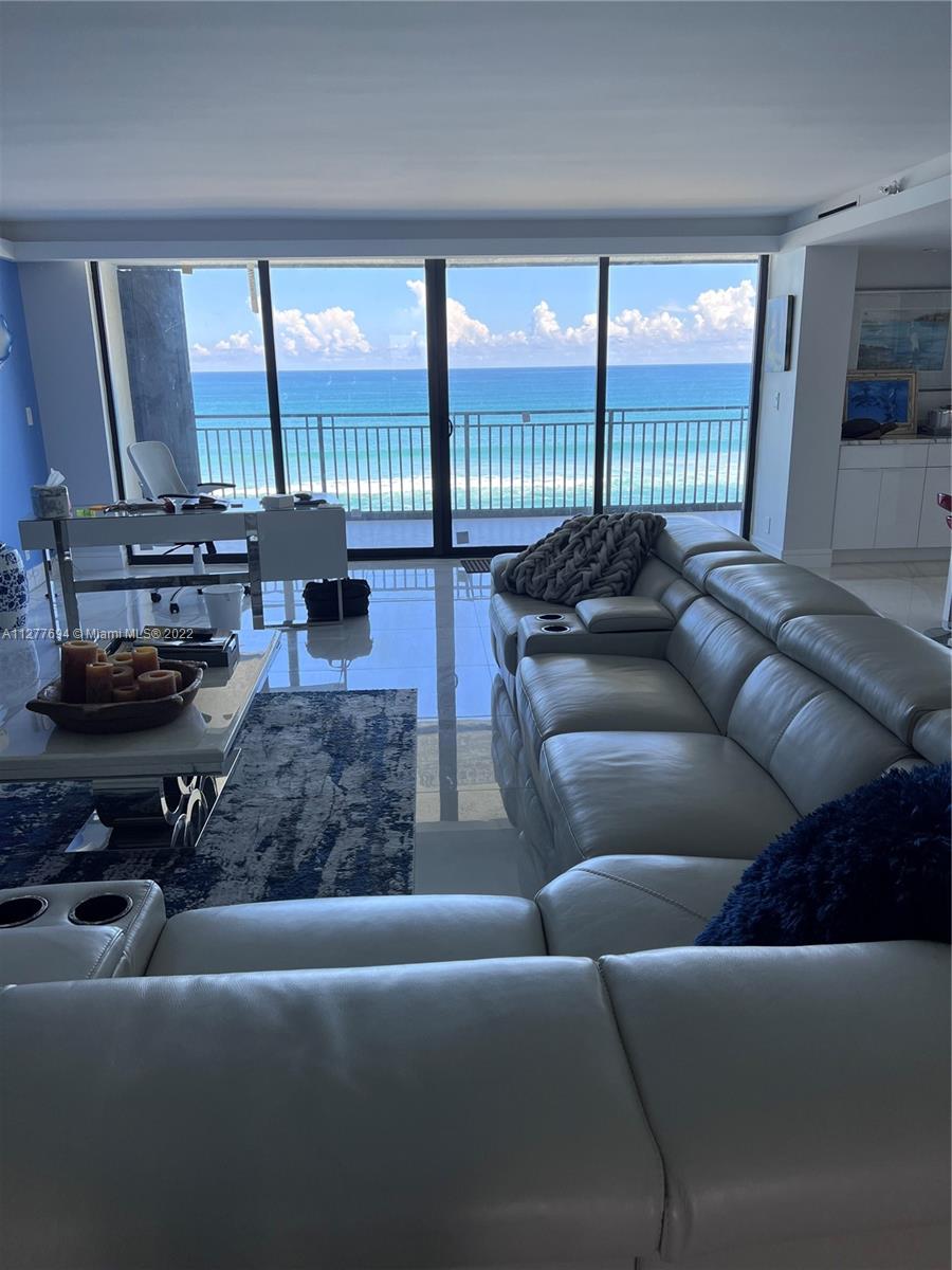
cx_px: 476
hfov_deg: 53.1
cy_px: 635
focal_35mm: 26
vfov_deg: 67.3
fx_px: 953
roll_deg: +0.9
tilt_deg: -16.4
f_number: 1.5
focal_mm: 5.7
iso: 50
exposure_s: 1/296
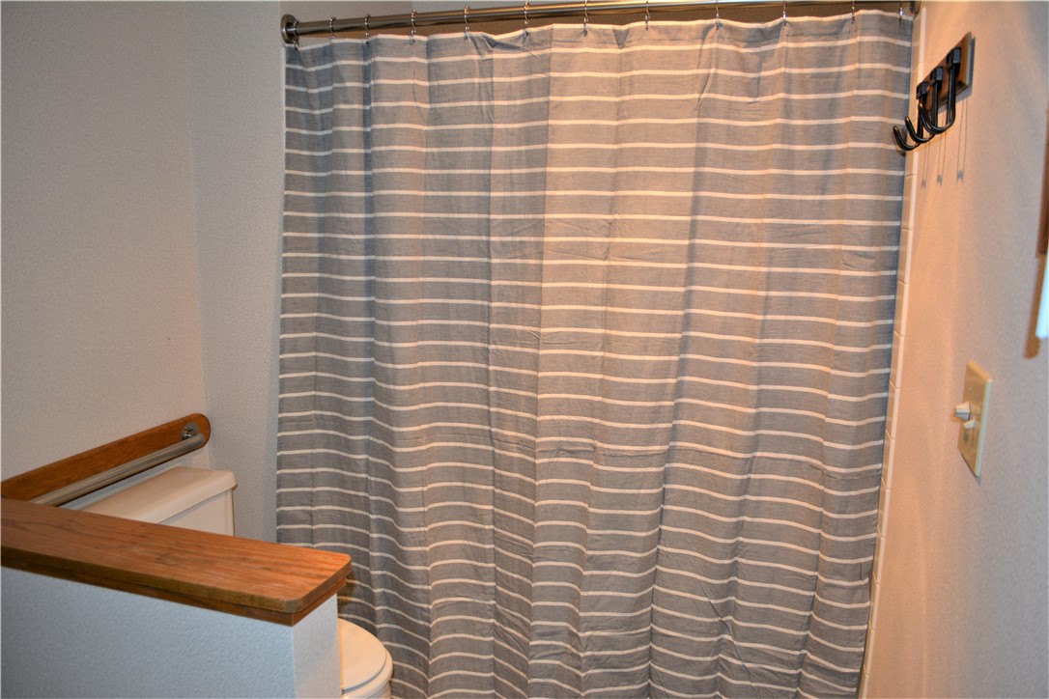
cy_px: 350
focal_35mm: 27
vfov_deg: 47.9
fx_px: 787
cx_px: 524
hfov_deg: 67.4
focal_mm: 18
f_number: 3.5
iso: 400
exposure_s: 1/60
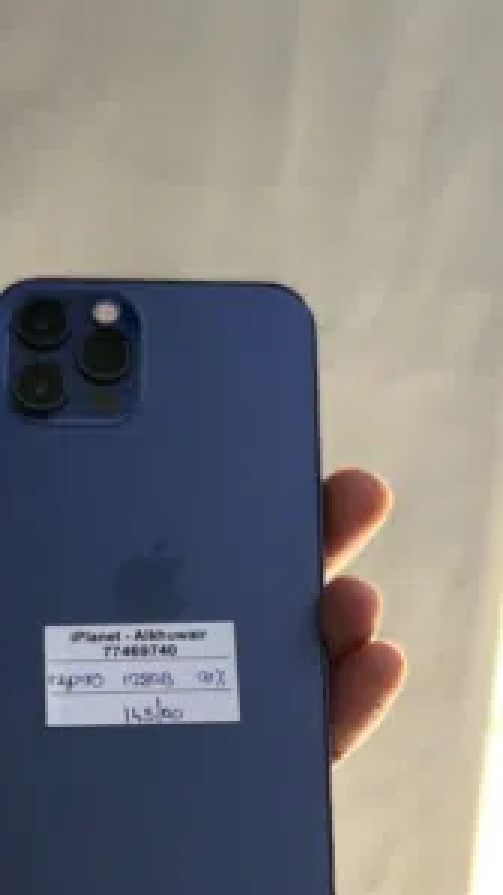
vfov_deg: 30.0
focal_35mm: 70
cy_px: 569
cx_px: 114
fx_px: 1661
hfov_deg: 17.1
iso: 100
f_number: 1.78
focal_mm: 6.76
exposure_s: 1/110
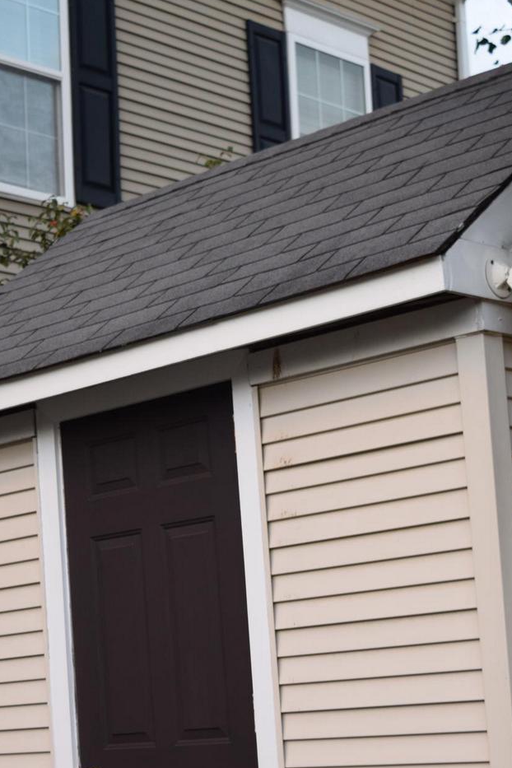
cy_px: 509
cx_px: 235
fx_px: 1792
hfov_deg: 16.3
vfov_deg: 24.1
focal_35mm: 84
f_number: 4.5
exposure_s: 1/80
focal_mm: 34
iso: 400
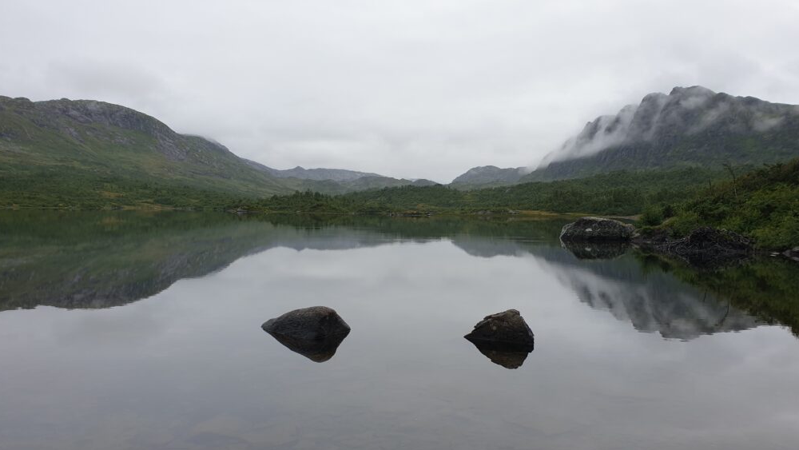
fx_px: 615
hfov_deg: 66.1
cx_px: 404
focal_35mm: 29
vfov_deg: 40.1
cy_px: 255
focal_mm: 4.3
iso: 50
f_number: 2.4
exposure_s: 1/357
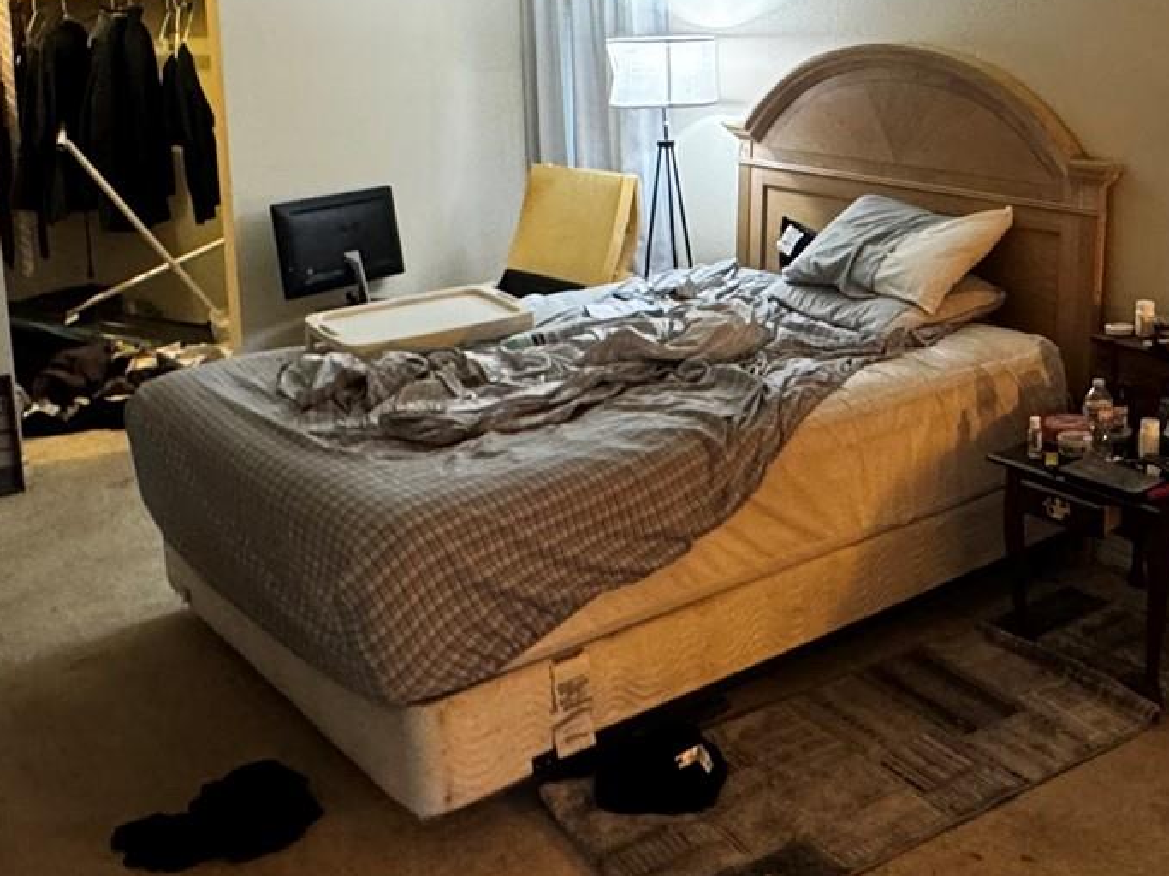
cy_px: 195
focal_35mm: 42
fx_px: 1418
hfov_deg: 43.7
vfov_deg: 33.5
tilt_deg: -8.5
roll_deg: +0.7
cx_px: 837
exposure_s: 1/60
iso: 500
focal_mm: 2.22
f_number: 2.2
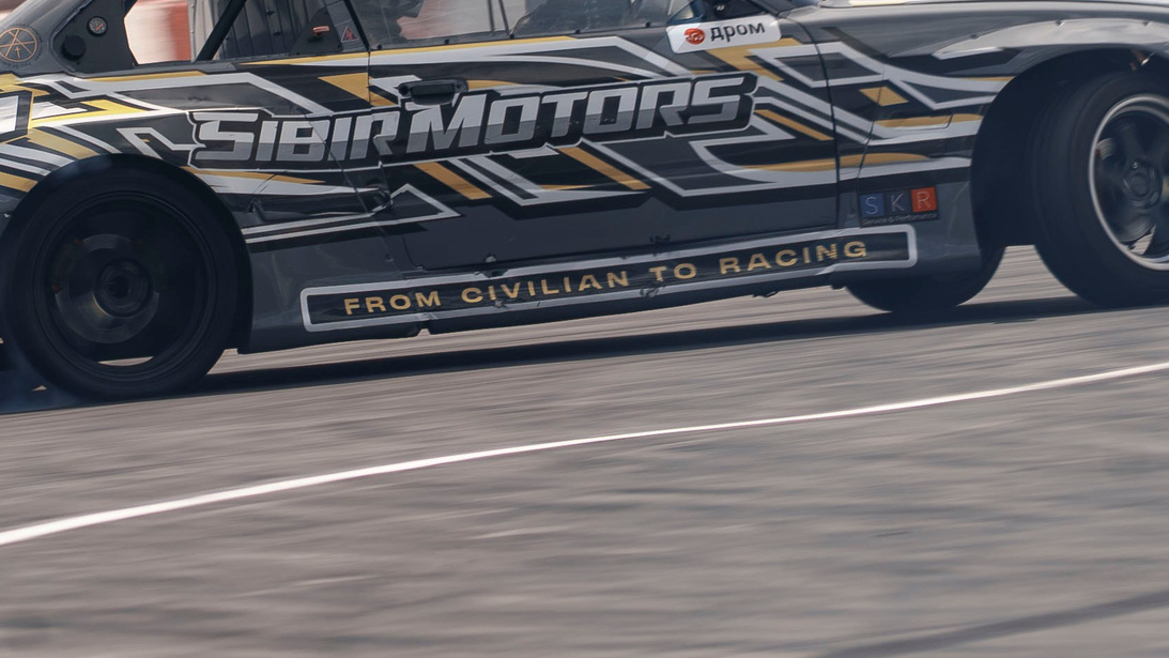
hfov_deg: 2.9
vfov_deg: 1.7
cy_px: 134
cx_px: 281
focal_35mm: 736
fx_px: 22816
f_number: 10
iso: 100
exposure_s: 1/125
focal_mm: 200
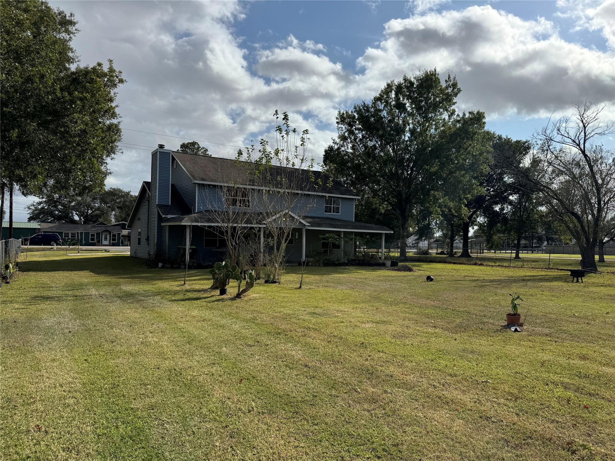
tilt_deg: +1.8
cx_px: 308
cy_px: 230
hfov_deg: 71.6
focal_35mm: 24
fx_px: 426
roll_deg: -1.8
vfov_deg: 56.8
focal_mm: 6.76
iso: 80
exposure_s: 1/7937
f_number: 1.78
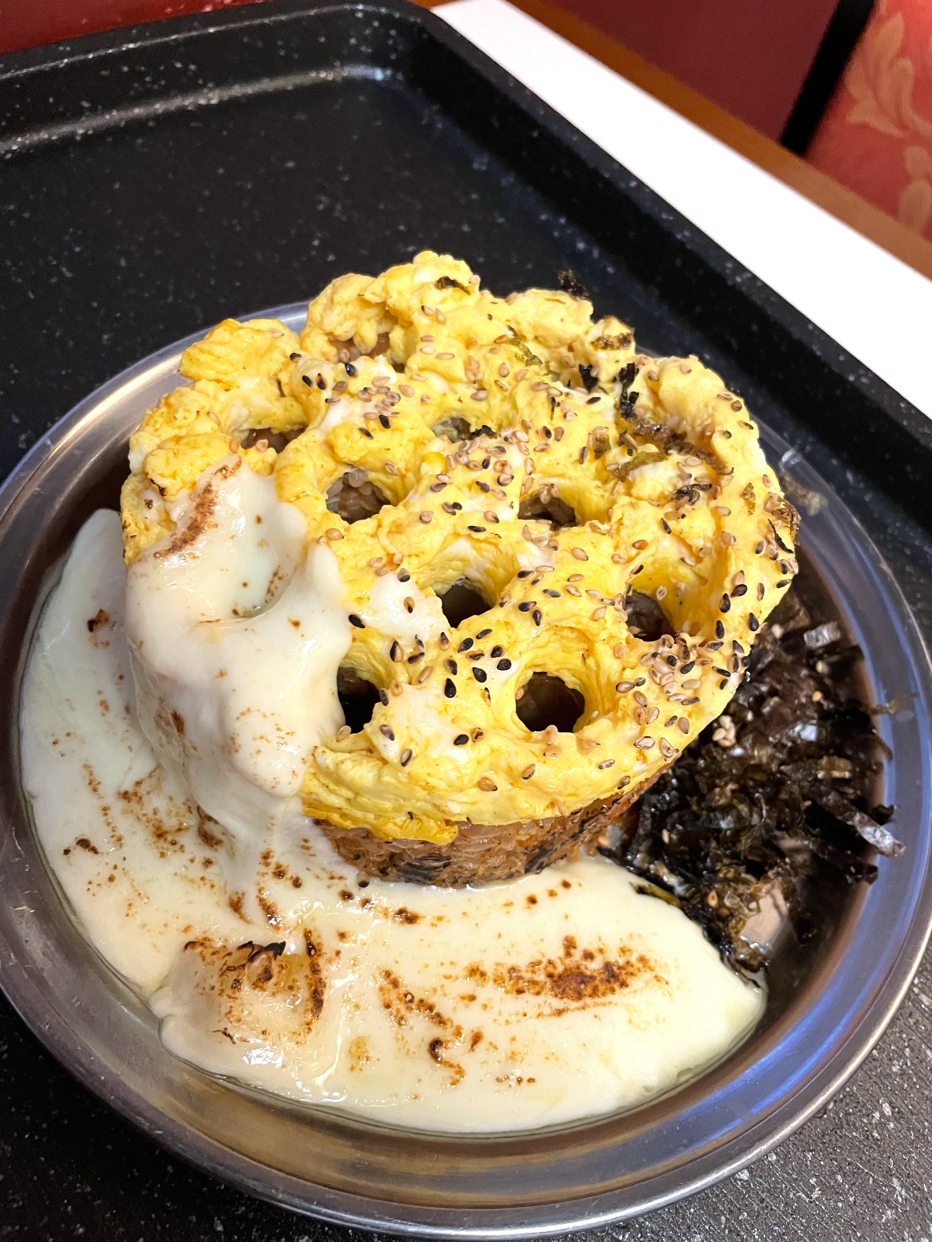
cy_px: 621
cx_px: 466
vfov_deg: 67.3
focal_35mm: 26
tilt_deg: -53.8
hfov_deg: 53.1
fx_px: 933
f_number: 1.6
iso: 400
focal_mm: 4.2
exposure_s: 1/60
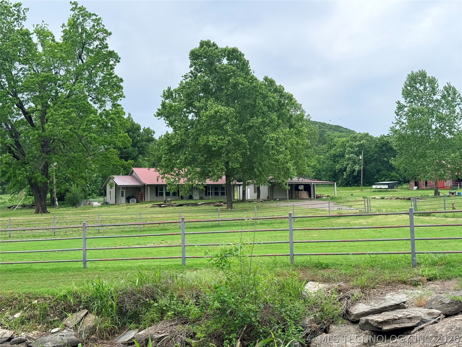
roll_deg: +1.1
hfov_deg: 39.7
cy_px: 174
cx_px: 231
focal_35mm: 48
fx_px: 641
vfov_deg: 30.3
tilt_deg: +4.3
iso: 80
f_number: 1.78
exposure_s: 1/2208
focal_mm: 6.76
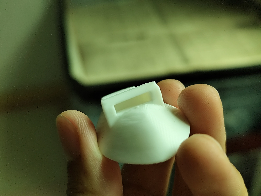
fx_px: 347
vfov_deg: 31.5
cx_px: 130
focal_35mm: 46
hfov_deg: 41.2
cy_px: 98
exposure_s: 1/100
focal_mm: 6.14
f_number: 1.65
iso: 160
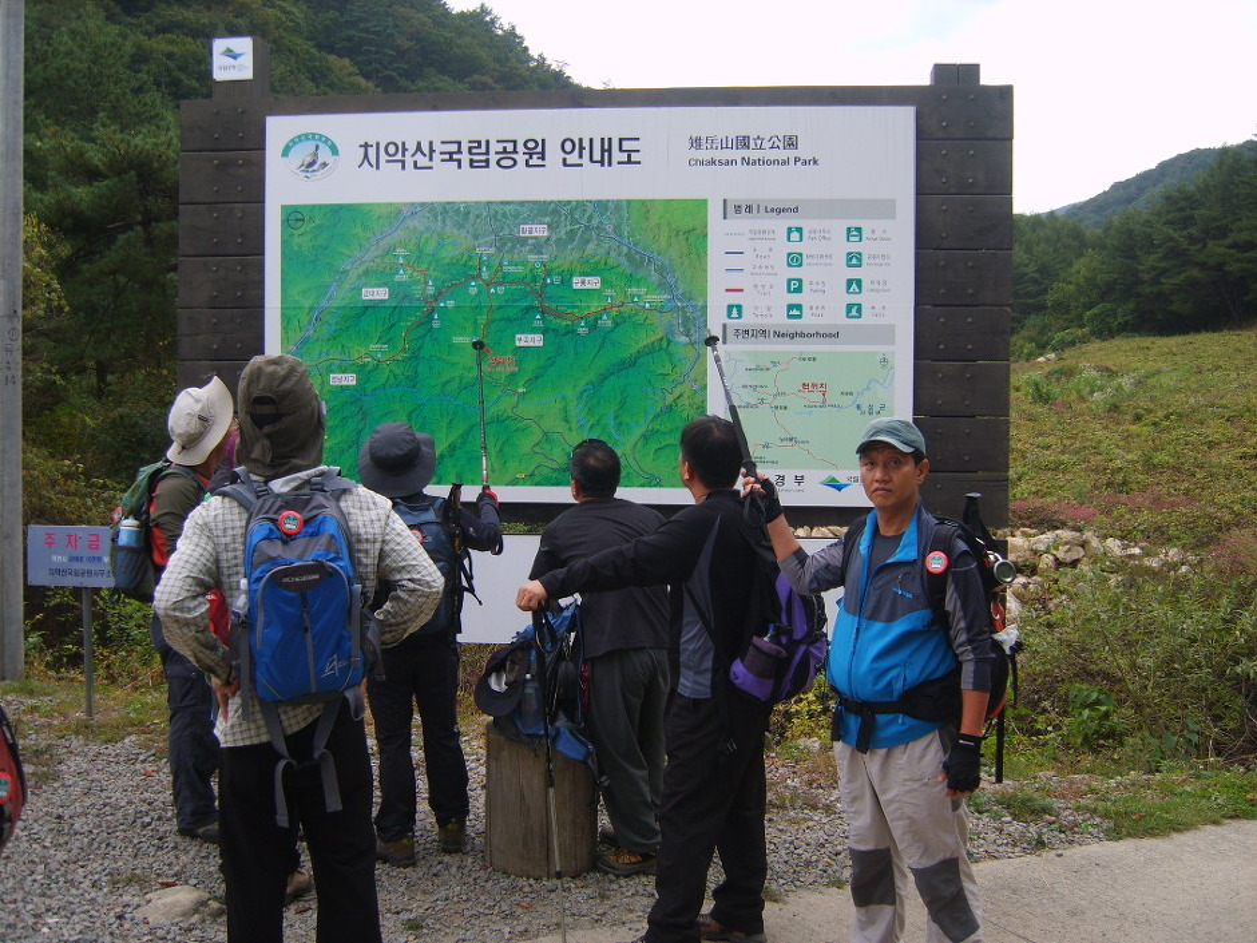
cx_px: 628
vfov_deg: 40.7
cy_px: 472
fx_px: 1271
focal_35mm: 35
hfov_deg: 52.6
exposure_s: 1/350
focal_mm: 7.4
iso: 50
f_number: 2.8
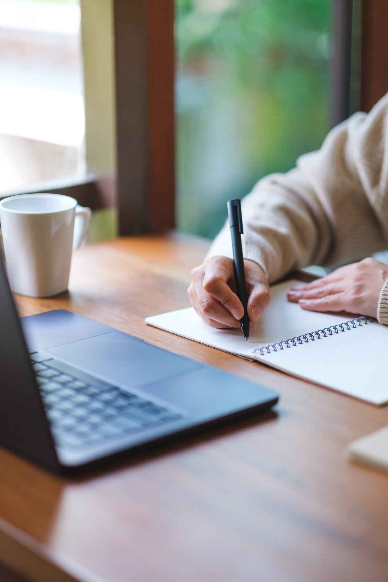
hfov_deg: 16.3
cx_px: 194
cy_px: 291
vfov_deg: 24.2
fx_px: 1358
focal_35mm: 84
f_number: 1.4
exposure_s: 1/640
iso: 160
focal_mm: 56
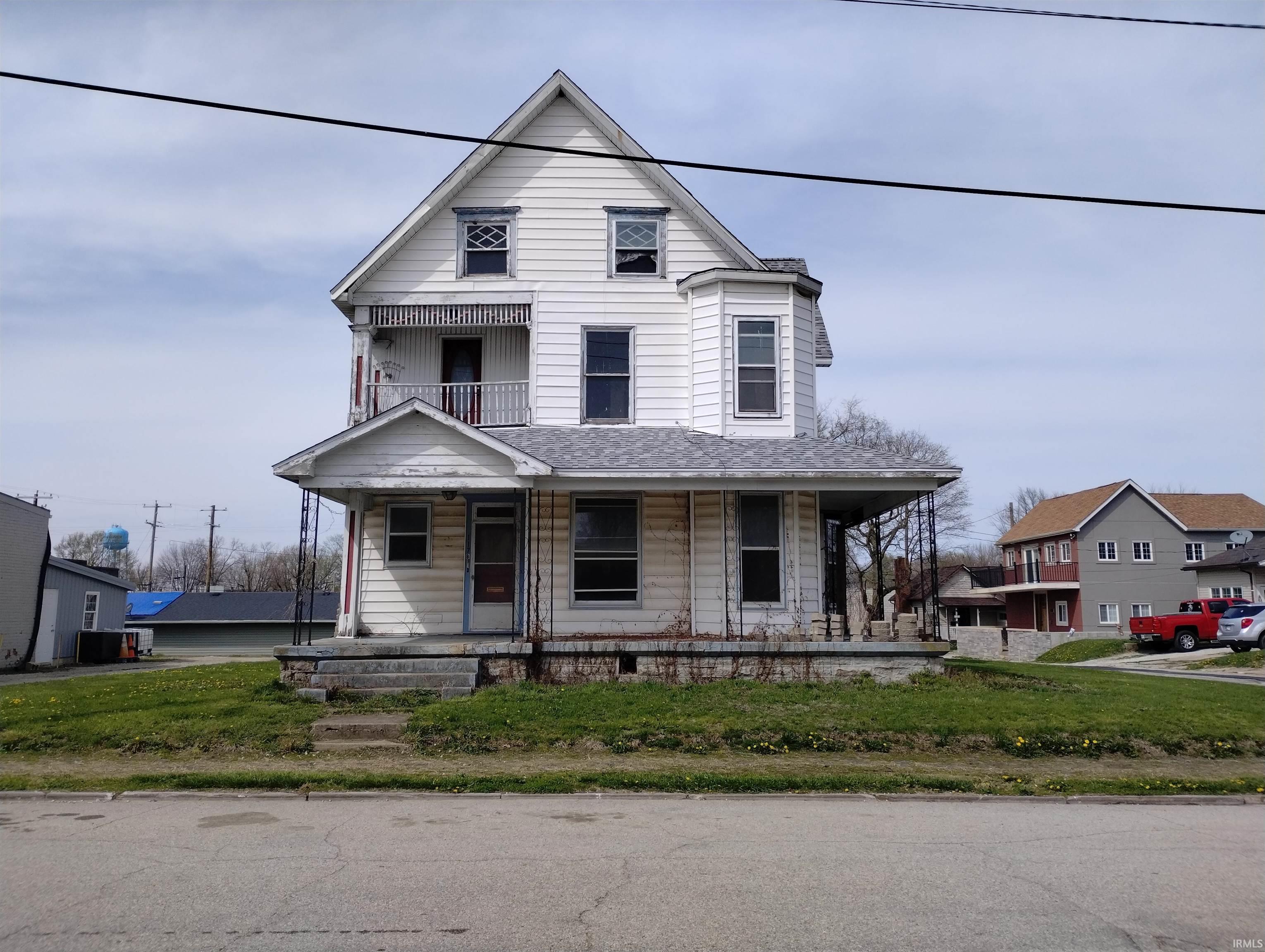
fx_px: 1025
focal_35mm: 28
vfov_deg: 49.9
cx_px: 632
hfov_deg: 63.4
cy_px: 476
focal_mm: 4.27
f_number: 1.8
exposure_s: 1/945
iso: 100
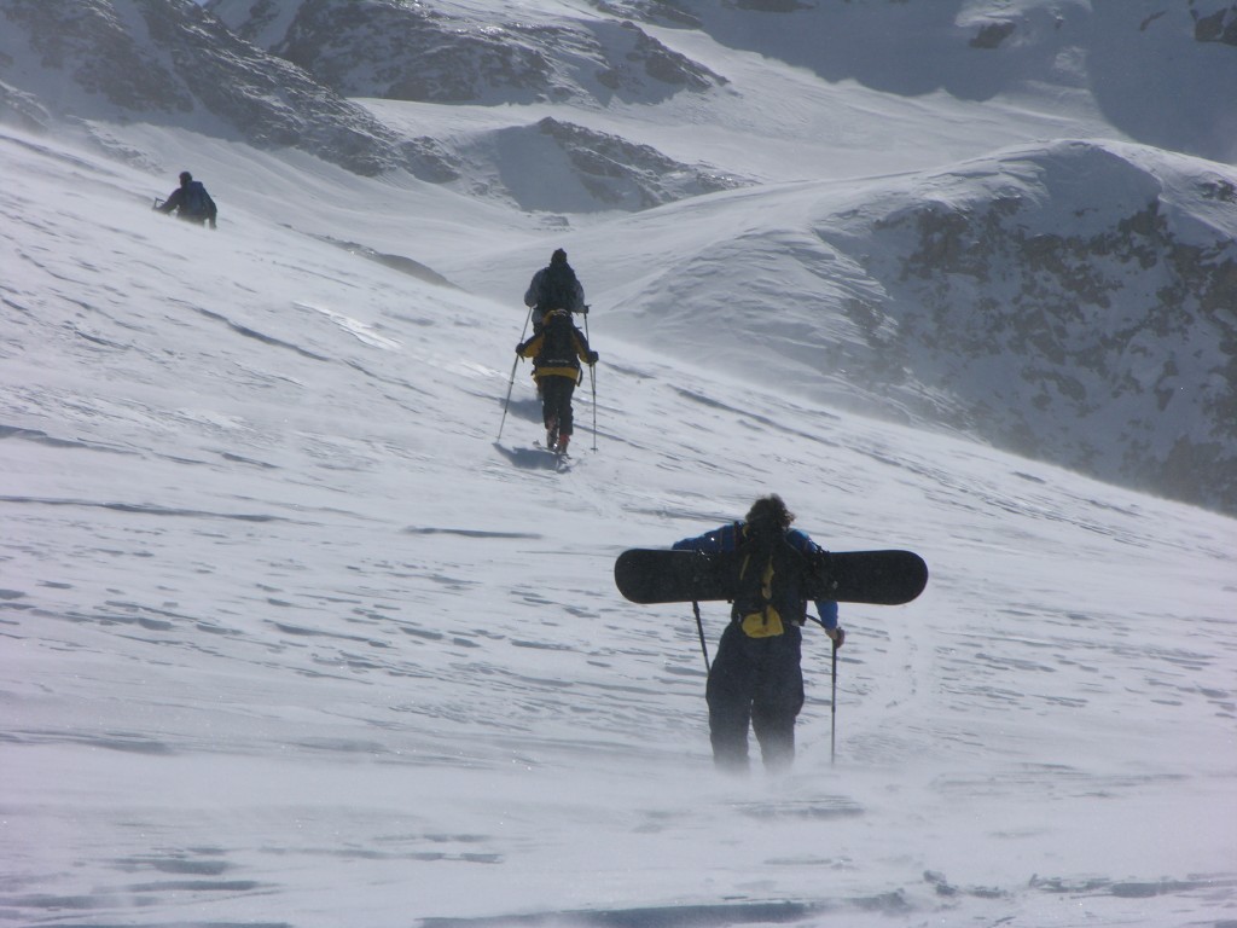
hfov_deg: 7.1
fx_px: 10006
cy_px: 464
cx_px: 618
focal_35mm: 280
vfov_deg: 5.3
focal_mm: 71.2
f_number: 7.4
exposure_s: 1/650
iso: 50
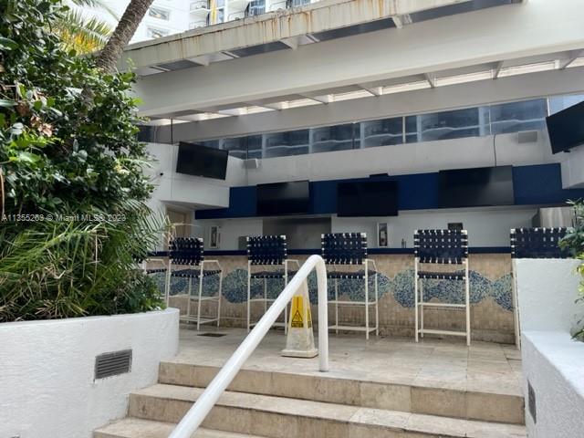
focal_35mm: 26
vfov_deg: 53.1
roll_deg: -0.2
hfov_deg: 67.3
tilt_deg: +9.1
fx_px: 439
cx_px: 292
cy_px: 219
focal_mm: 5.1
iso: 40
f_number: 1.6
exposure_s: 1/155
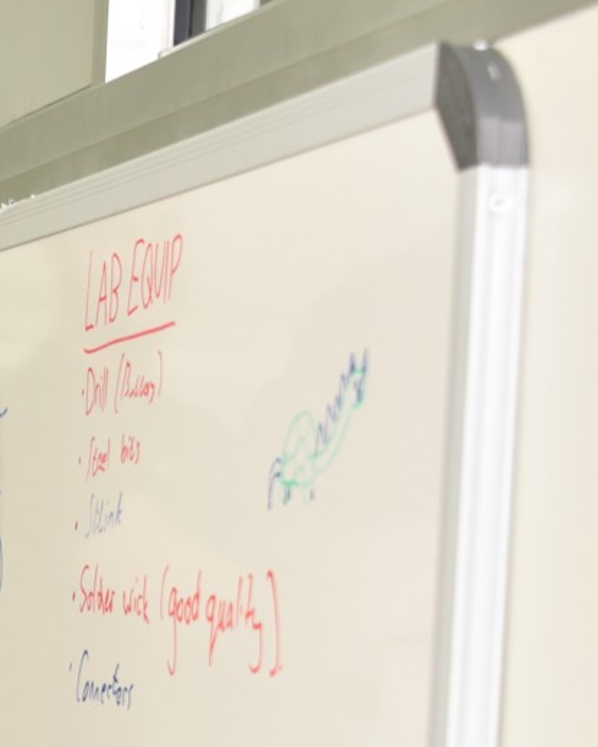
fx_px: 3603
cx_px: -311
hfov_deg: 9.2
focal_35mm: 163
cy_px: 875
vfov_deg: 11.6
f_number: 6.3
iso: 640
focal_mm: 45
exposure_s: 1/60
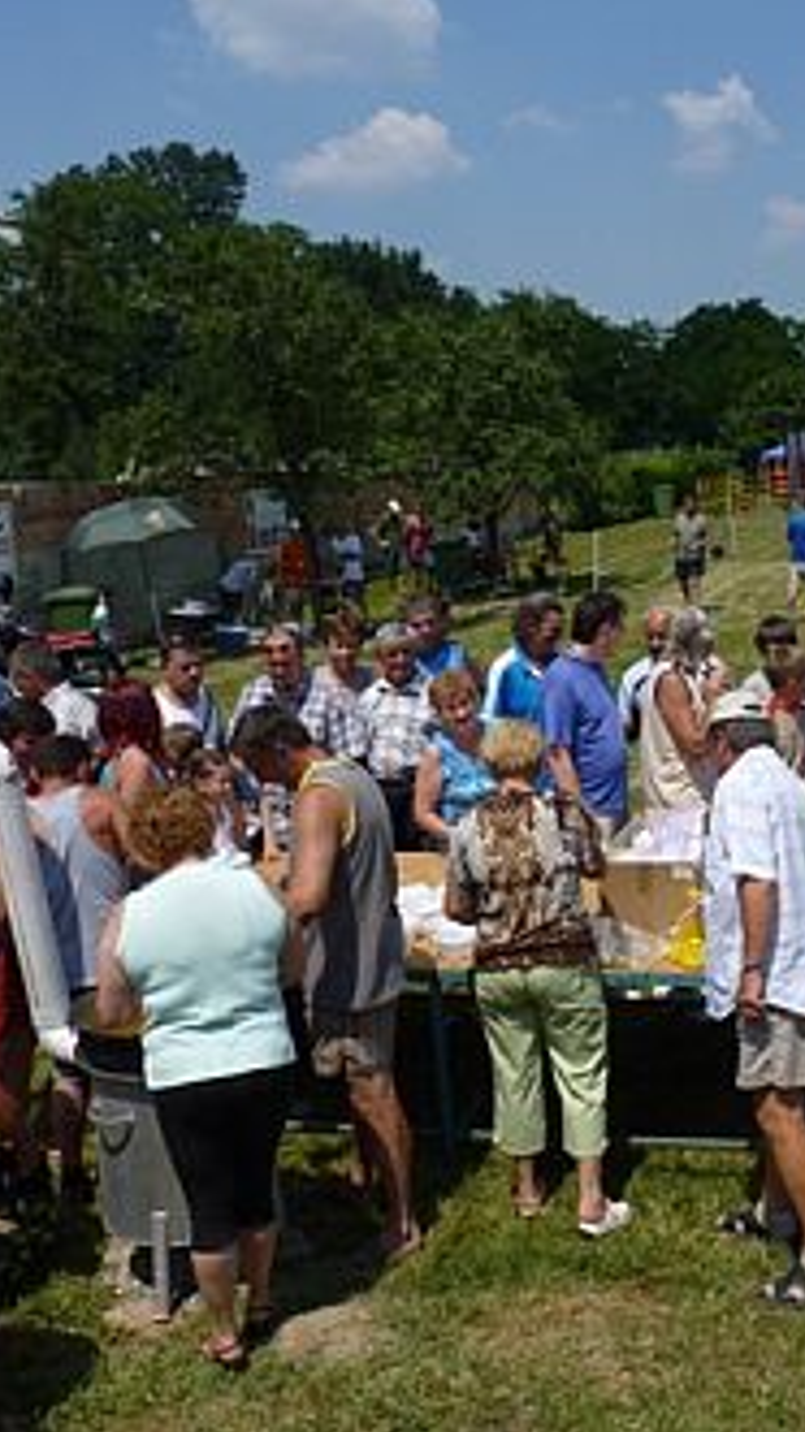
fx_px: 1519
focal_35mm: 40
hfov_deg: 29.0
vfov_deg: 50.5
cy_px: 718
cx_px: 654
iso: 80
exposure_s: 1/500
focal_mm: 4.8
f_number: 5.6
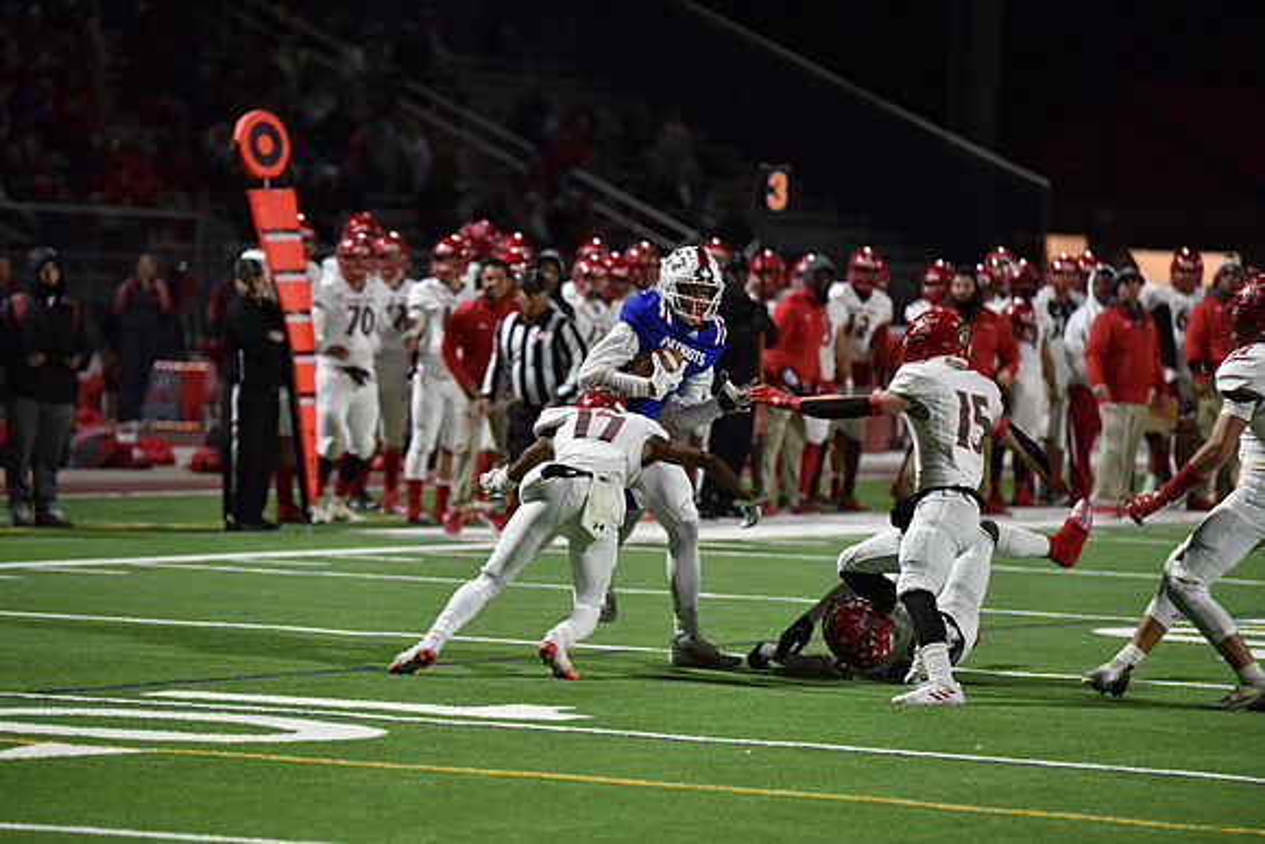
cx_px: 632
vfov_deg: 7.0
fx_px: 6853
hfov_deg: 10.5
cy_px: 422
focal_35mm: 195
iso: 2800
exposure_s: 1/500
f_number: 2.8
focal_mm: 195
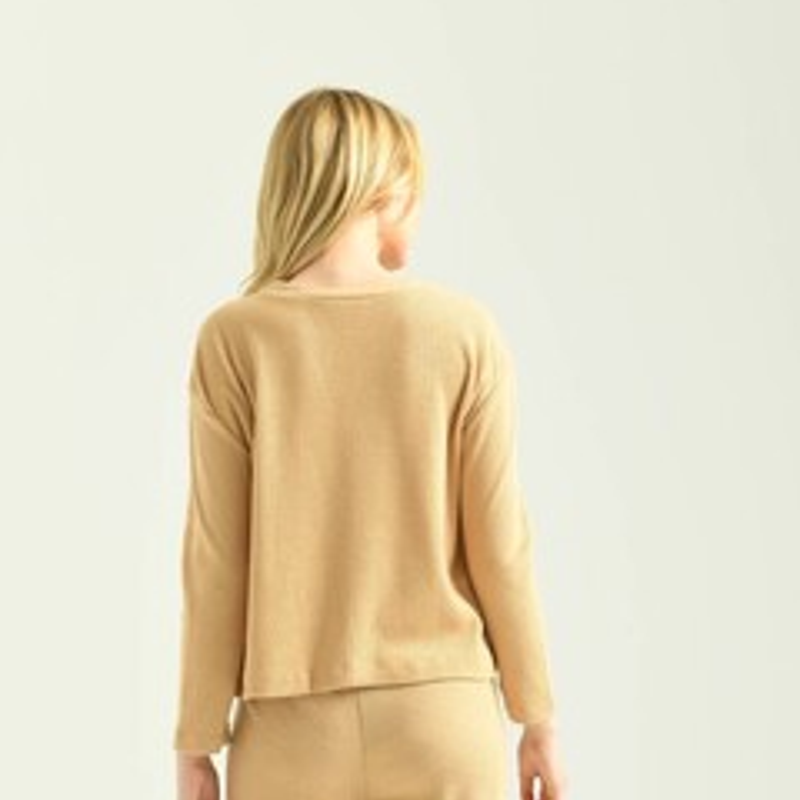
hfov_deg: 11.4
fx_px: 4000
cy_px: 743
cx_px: 327
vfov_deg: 11.3
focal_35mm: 153
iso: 125
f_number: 5.6
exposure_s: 1/160
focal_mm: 80
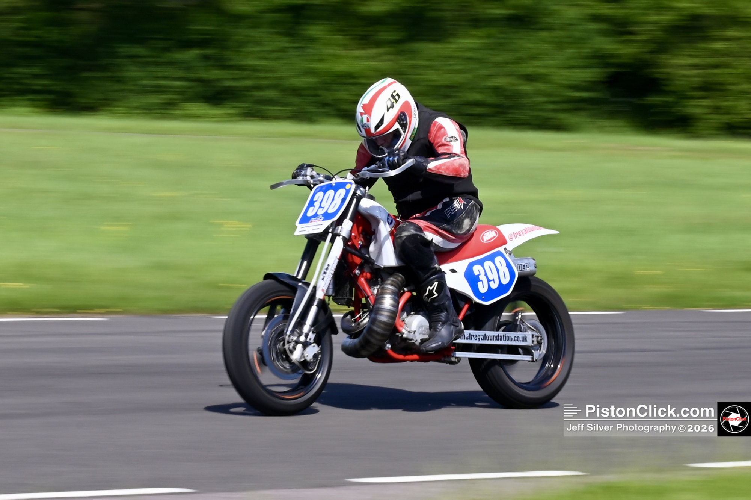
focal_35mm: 70
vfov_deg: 19.4
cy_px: 250
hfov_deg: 28.9
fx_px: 1459
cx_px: 376
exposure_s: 1/125
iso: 200
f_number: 20
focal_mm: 70
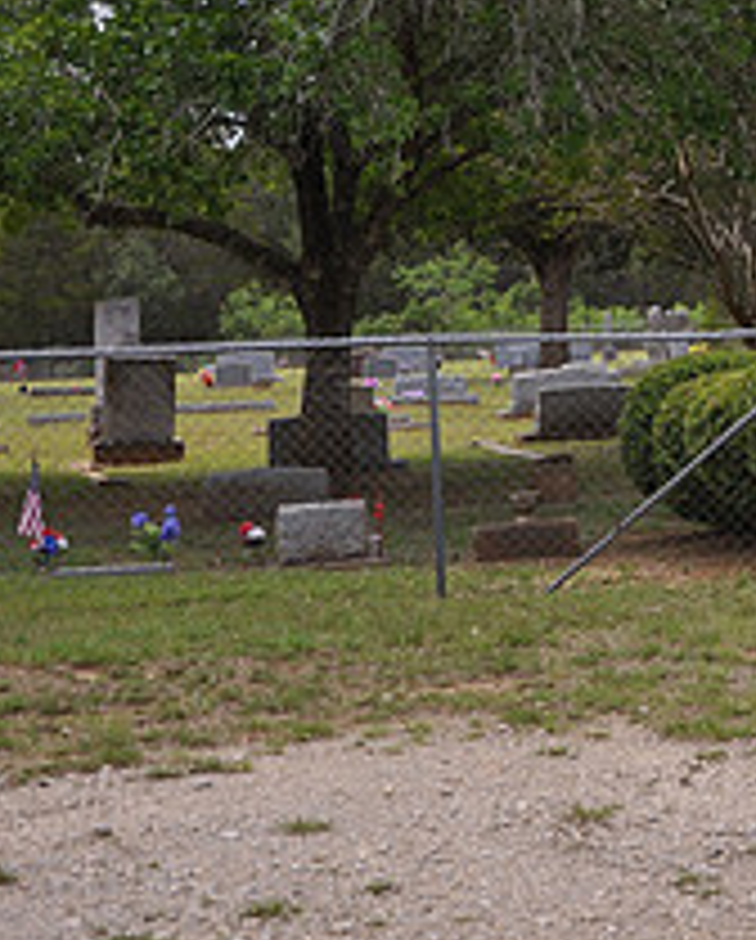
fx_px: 3040
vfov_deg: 17.4
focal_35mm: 109
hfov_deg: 13.1
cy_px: 142
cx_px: 1269
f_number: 4.5
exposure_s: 1/200
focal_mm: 28
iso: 200
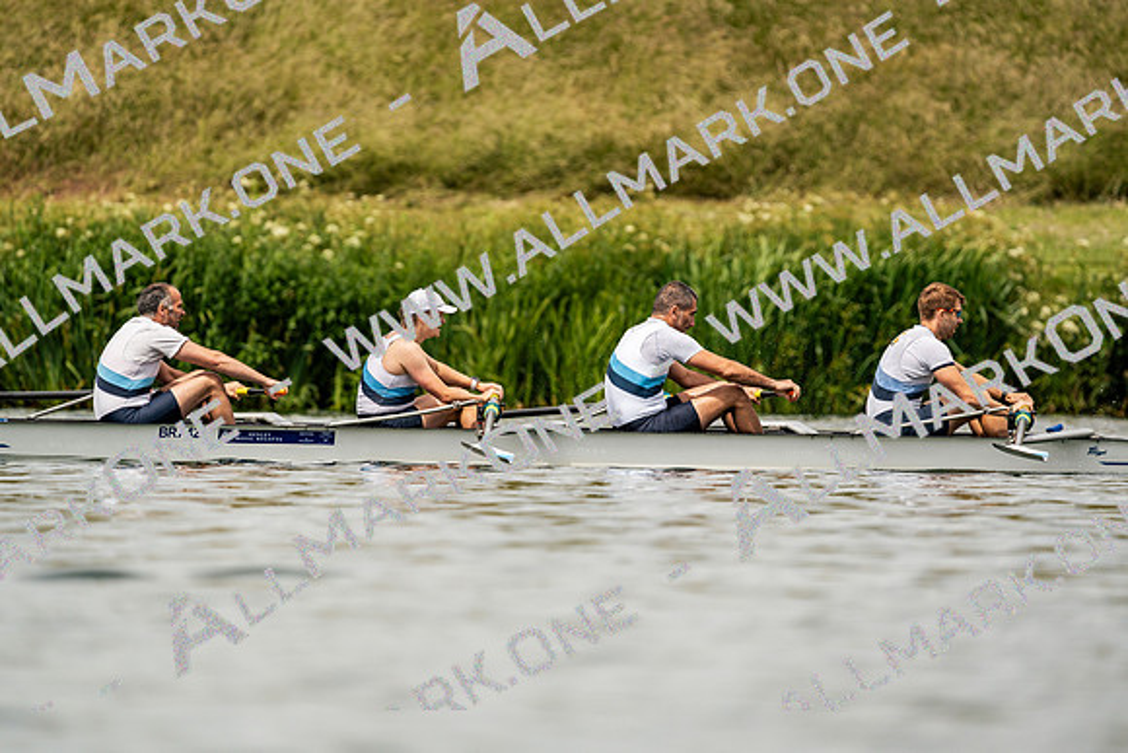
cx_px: 564
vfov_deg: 2.8
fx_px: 15200
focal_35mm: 485
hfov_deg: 4.3
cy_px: 376
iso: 160
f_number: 6.3
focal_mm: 485
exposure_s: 1/2000
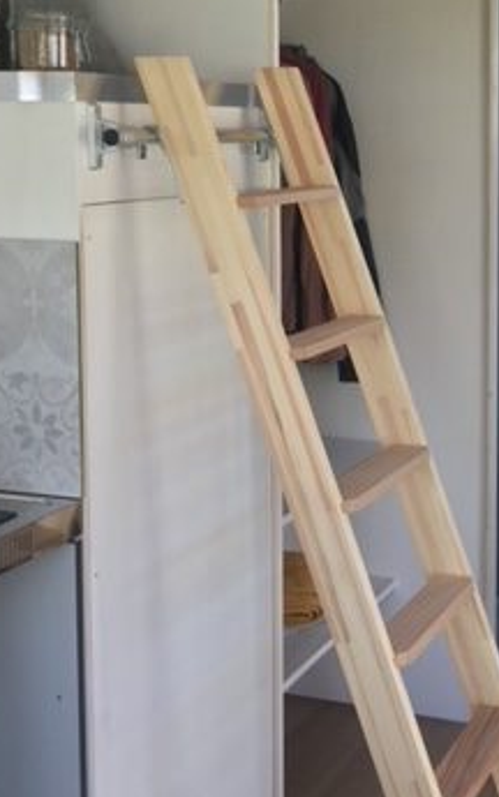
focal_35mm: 57
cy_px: 252
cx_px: 485
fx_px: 1239
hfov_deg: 22.0
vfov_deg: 35.2
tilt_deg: -4.0
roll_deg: +0.6
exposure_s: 1/100
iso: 32
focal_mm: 4.15
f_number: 2.2
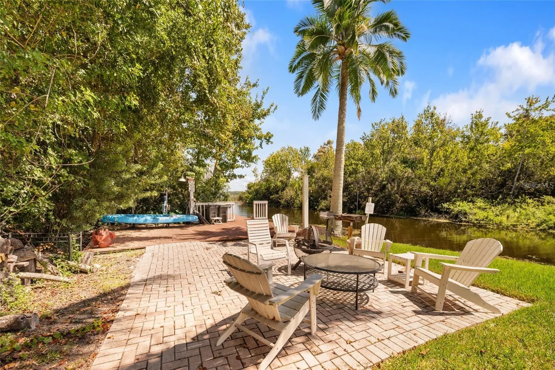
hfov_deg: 104.2
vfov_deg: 81.2
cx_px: 278
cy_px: 185
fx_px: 216
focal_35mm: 14
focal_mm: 14
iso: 250
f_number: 6.3
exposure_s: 1/640
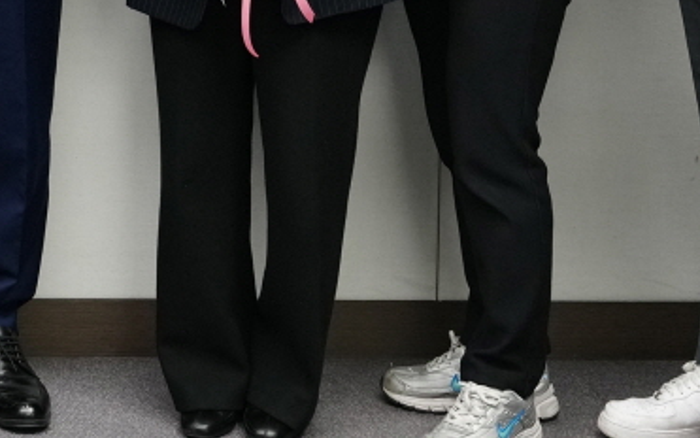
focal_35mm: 148
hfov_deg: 13.8
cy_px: -319
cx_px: -114
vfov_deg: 8.6
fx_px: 2824
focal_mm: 35
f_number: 4
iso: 1600
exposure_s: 1/200
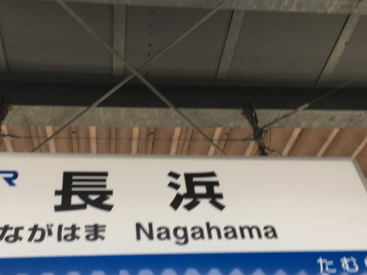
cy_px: 178
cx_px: 165
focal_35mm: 40
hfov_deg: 46.7
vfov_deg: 35.7
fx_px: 424
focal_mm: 4.15
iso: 25
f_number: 2.2
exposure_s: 1/60
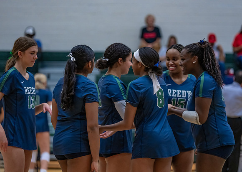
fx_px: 1051
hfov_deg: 13.1
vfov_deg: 9.4
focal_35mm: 153
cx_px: 121
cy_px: 86
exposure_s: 1/500
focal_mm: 146
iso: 2500
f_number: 2.8
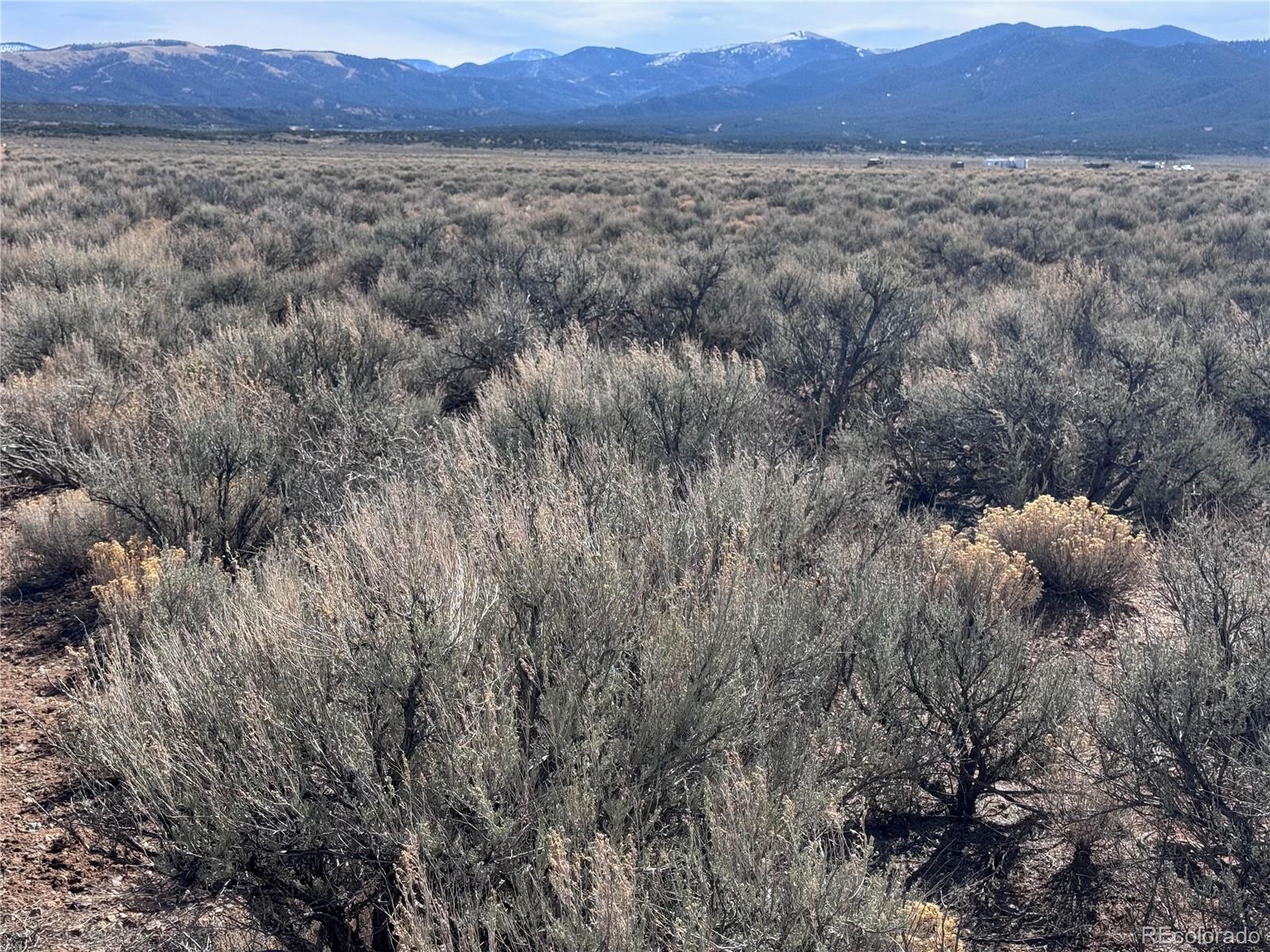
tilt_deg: -9.2
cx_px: 635
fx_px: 1761
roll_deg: -2.1
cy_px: 476
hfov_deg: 39.7
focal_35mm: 48
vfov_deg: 30.3
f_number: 1.78
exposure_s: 1/3425
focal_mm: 6.76
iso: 64
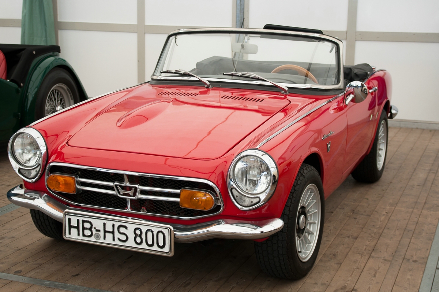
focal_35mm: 48
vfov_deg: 28.0
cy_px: 146
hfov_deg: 41.2
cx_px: 220
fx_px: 585
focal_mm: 32
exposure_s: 1/50
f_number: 3.5
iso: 200
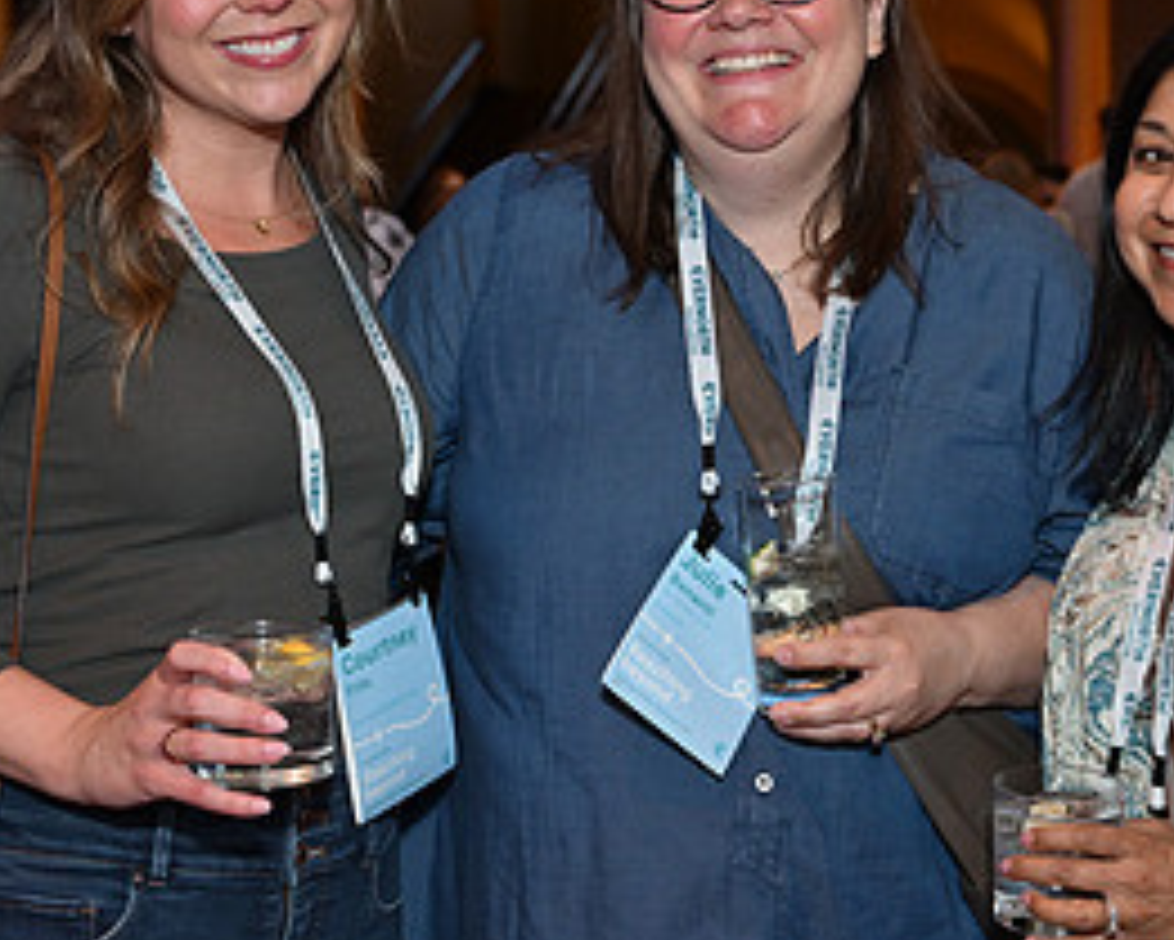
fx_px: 2607
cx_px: 688
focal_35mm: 75
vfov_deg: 20.4
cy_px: 331
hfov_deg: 25.3
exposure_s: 1/100
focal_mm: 36
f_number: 4
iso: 800
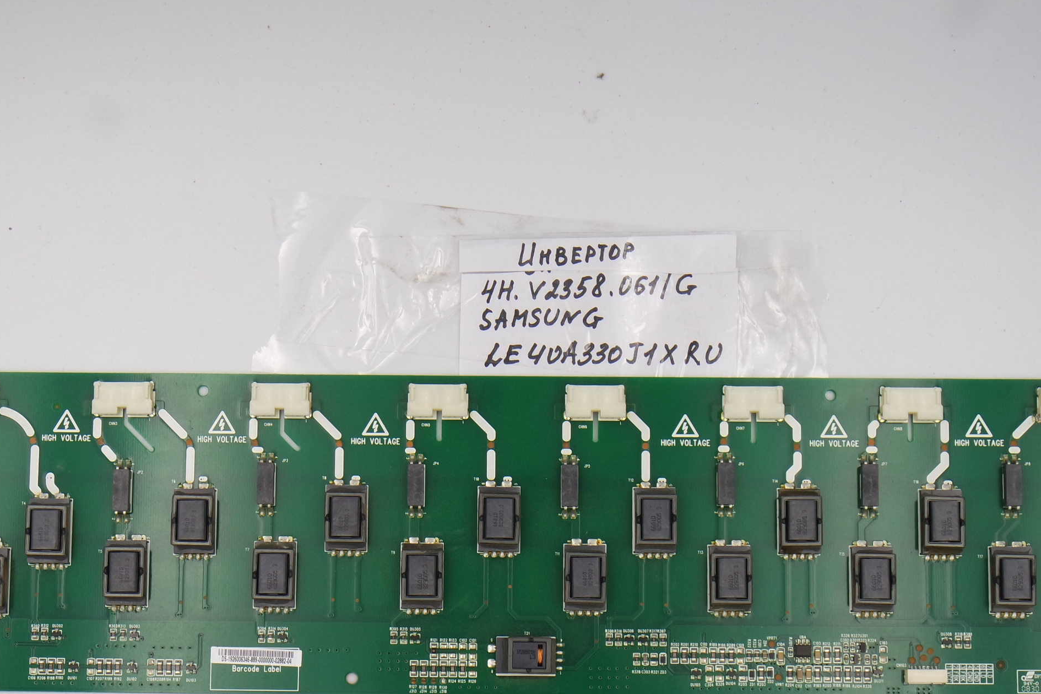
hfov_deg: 31.9
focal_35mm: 63
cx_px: 512
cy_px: 544
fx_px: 1822
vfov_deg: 21.3
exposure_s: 1/100
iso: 160
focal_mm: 15
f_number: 5.6
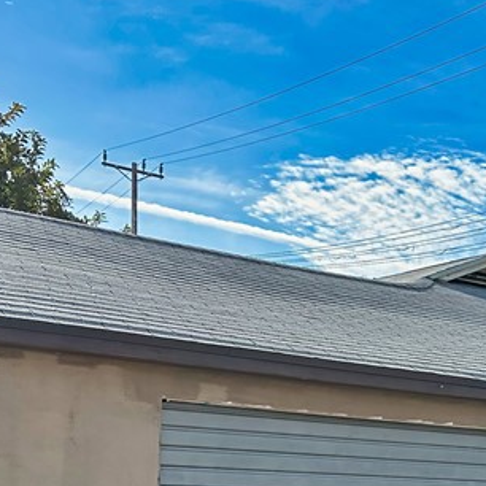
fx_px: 1128
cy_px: 503
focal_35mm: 71
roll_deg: -1.7
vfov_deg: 23.2
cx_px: 411
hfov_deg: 23.8
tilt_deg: -0.4
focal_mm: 6.86
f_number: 1.78
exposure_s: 1/3597
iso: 80
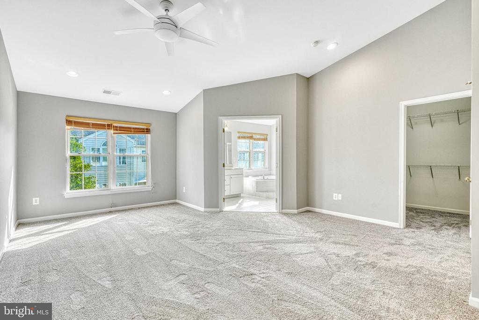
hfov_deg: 96.7
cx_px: 240
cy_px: 160
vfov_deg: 73.8
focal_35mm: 16
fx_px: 213
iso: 1250
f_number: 8
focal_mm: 16
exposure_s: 1/200
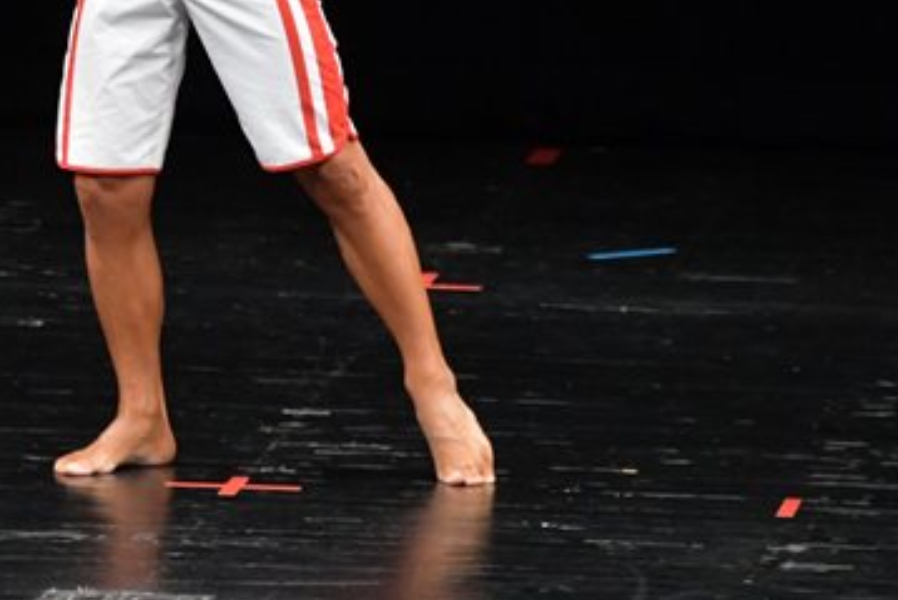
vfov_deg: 2.4
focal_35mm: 584
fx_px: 14573
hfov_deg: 3.5
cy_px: -40
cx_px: 227
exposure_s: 1/400
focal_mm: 180
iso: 3200
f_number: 5.6
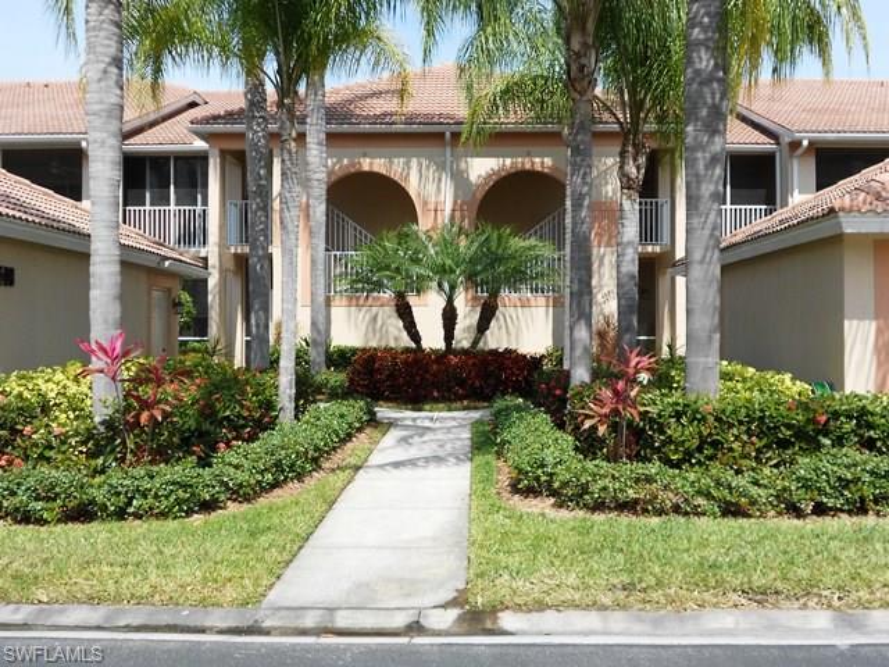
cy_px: 334
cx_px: 444
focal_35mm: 37
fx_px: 950
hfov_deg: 50.1
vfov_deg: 38.7
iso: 80
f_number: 3.9
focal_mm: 6.7
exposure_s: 1/500
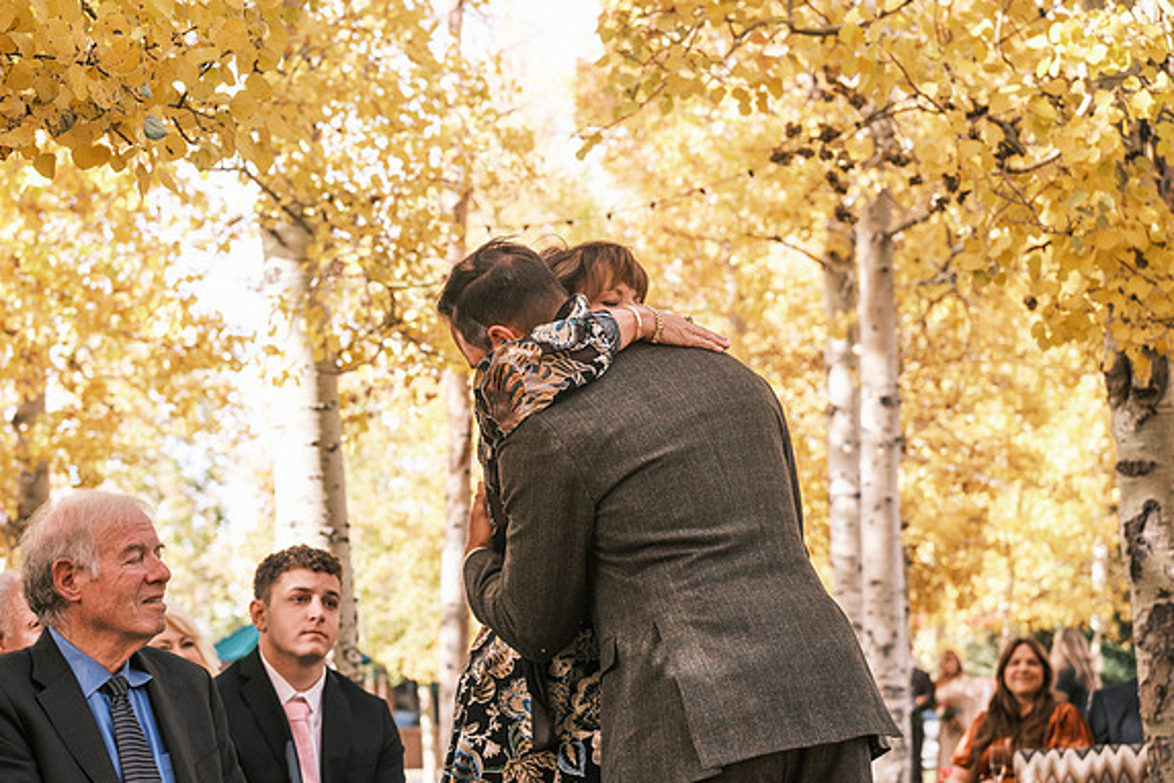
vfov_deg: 17.9
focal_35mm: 76
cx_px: 588
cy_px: 390
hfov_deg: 26.7
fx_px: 2478
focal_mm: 50
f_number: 4
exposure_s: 1/500
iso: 400
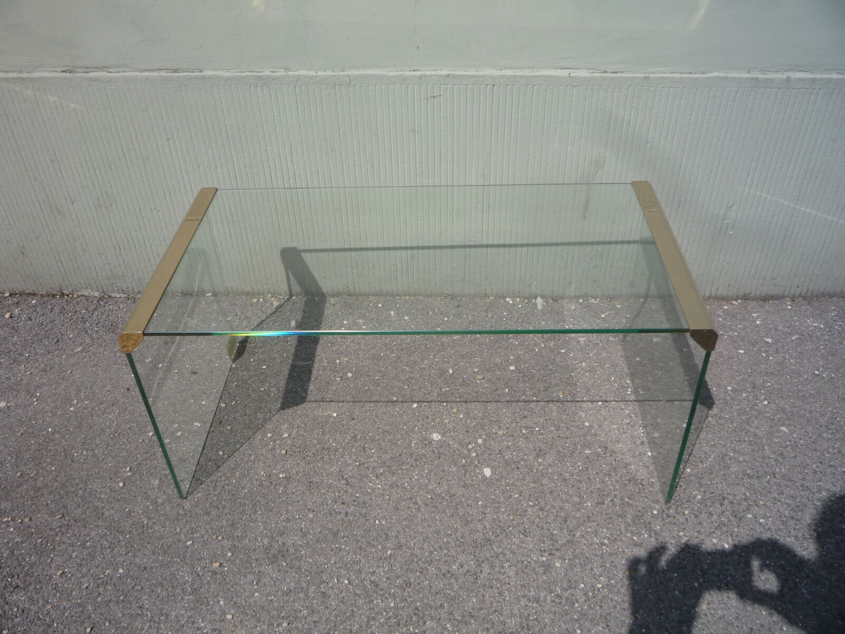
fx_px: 732
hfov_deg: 60.0
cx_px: 422
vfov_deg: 46.8
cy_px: 317
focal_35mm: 30
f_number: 5.6
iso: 100
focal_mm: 5.2
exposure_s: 1/640
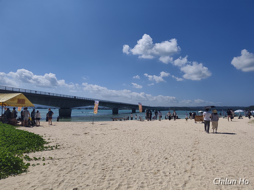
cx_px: 127
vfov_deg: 58.9
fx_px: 169
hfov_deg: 73.9
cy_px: 95
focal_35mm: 23
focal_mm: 6.07
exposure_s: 1/1774
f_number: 1.7
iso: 50
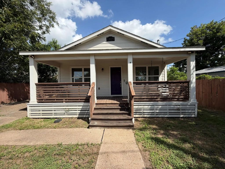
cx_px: 112
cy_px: 84
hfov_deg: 102.1
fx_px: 91
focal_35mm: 14
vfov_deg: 85.7
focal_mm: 2.22
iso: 25
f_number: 2.2
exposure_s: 1/770
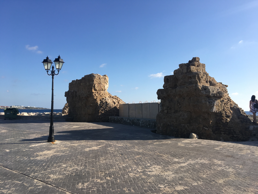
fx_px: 216
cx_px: 129
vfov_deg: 48.2
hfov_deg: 61.7
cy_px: 97
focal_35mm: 29
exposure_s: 1/1832
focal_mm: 4.15
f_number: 2.2
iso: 25
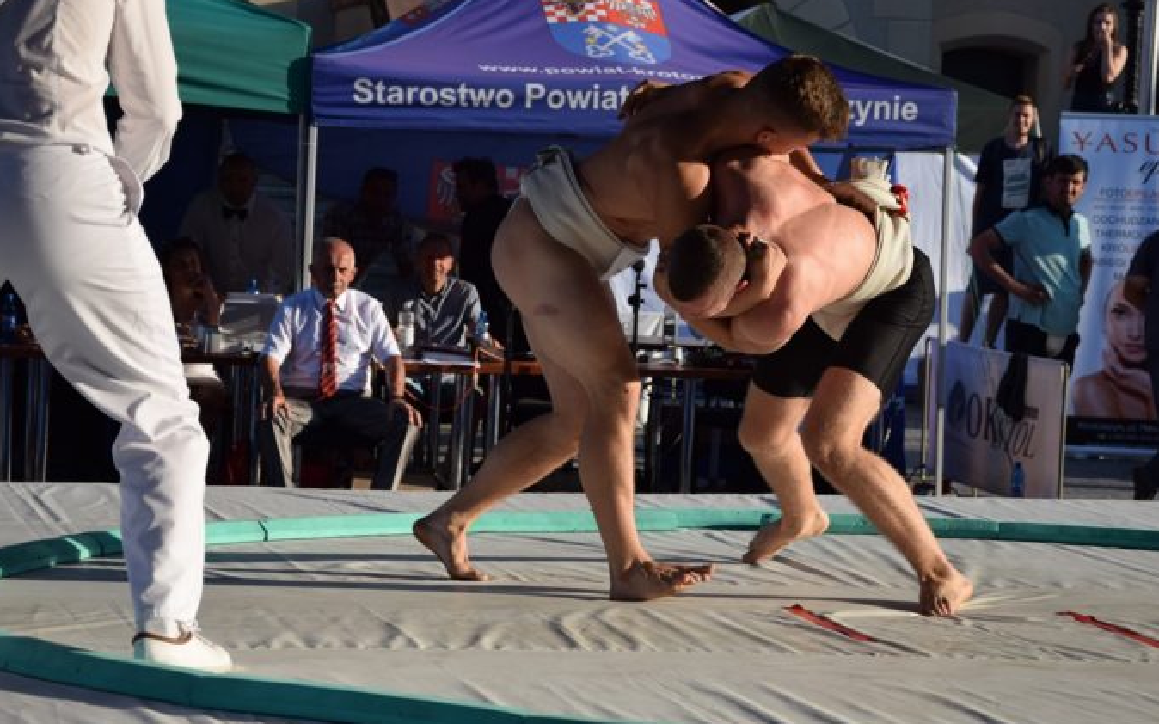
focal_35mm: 115
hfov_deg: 18.1
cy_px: 377
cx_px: 657
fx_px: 3632
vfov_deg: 11.4
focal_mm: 66
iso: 400
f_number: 5.6
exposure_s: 1/1600
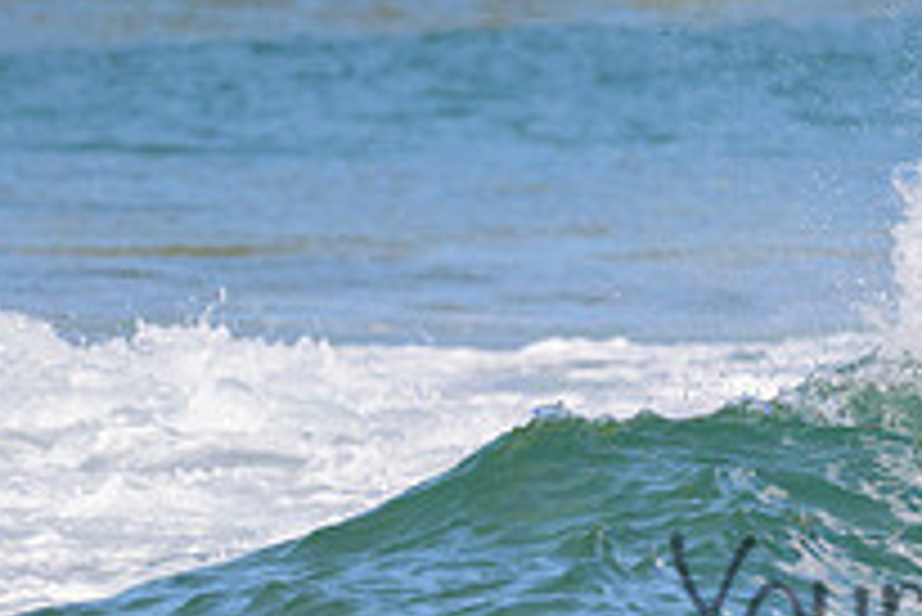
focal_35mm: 1355
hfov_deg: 1.5
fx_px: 34726
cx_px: 1133
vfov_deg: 1.0
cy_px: 564
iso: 900
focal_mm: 480
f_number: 10
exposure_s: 1/2000
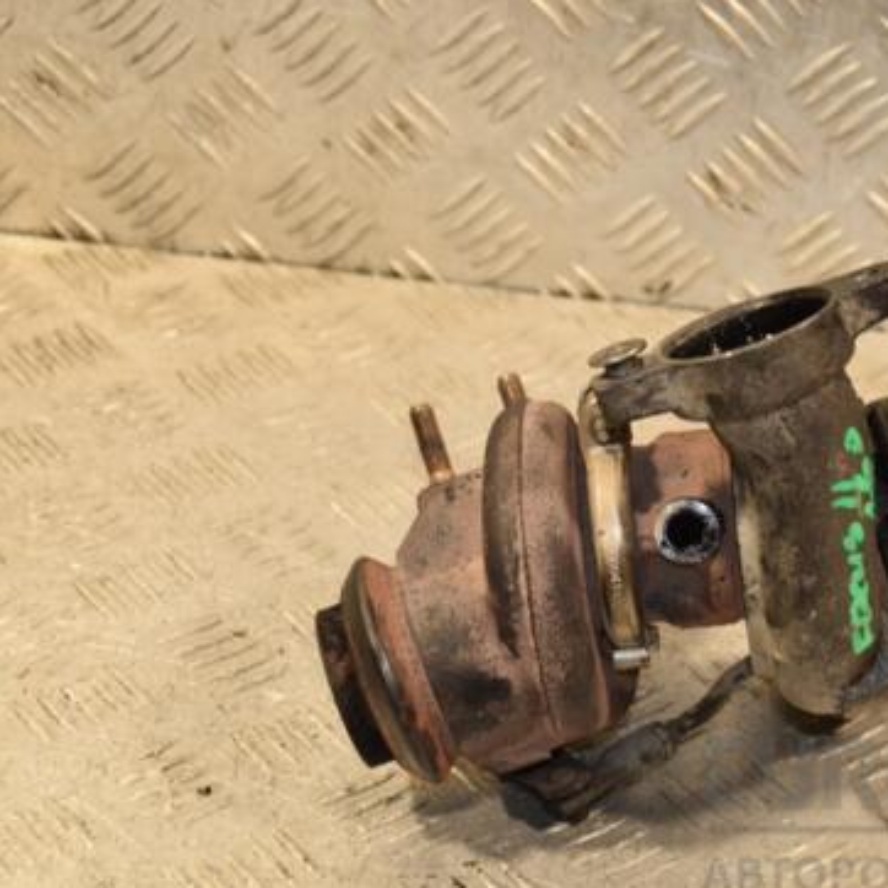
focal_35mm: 110
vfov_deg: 15.8
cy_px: 446
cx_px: 655
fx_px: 3193
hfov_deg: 15.8
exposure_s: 1/125
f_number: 5
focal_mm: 52
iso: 800
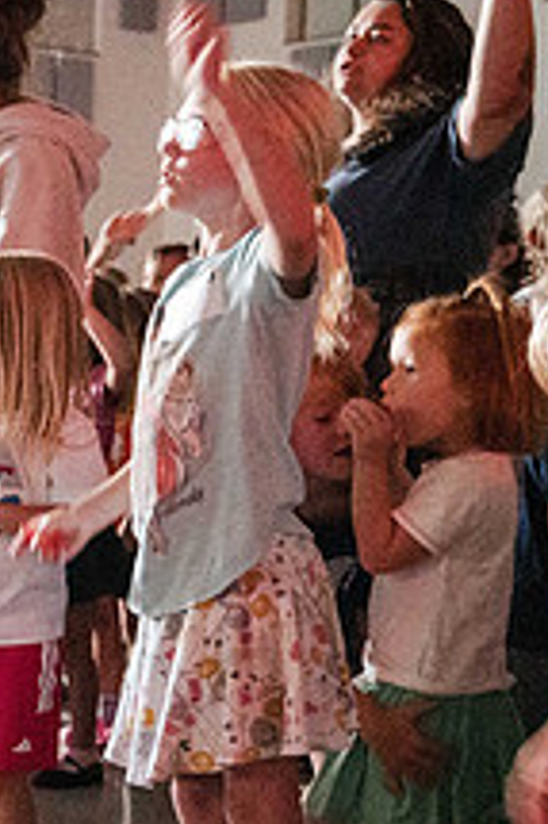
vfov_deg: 23.0
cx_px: -436
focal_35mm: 88
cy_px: 556
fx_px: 2012
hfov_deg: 13.8
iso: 18000
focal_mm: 30
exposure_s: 1/60
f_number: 4
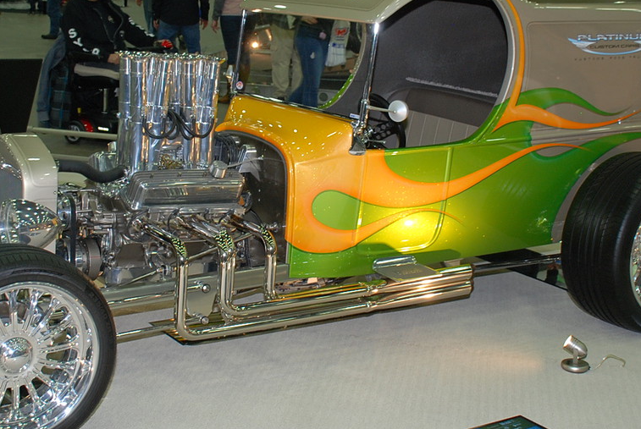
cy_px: 156
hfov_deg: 32.8
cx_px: 280
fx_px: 1088
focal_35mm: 61
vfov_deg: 22.3
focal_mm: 22
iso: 280
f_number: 4
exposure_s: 1/60
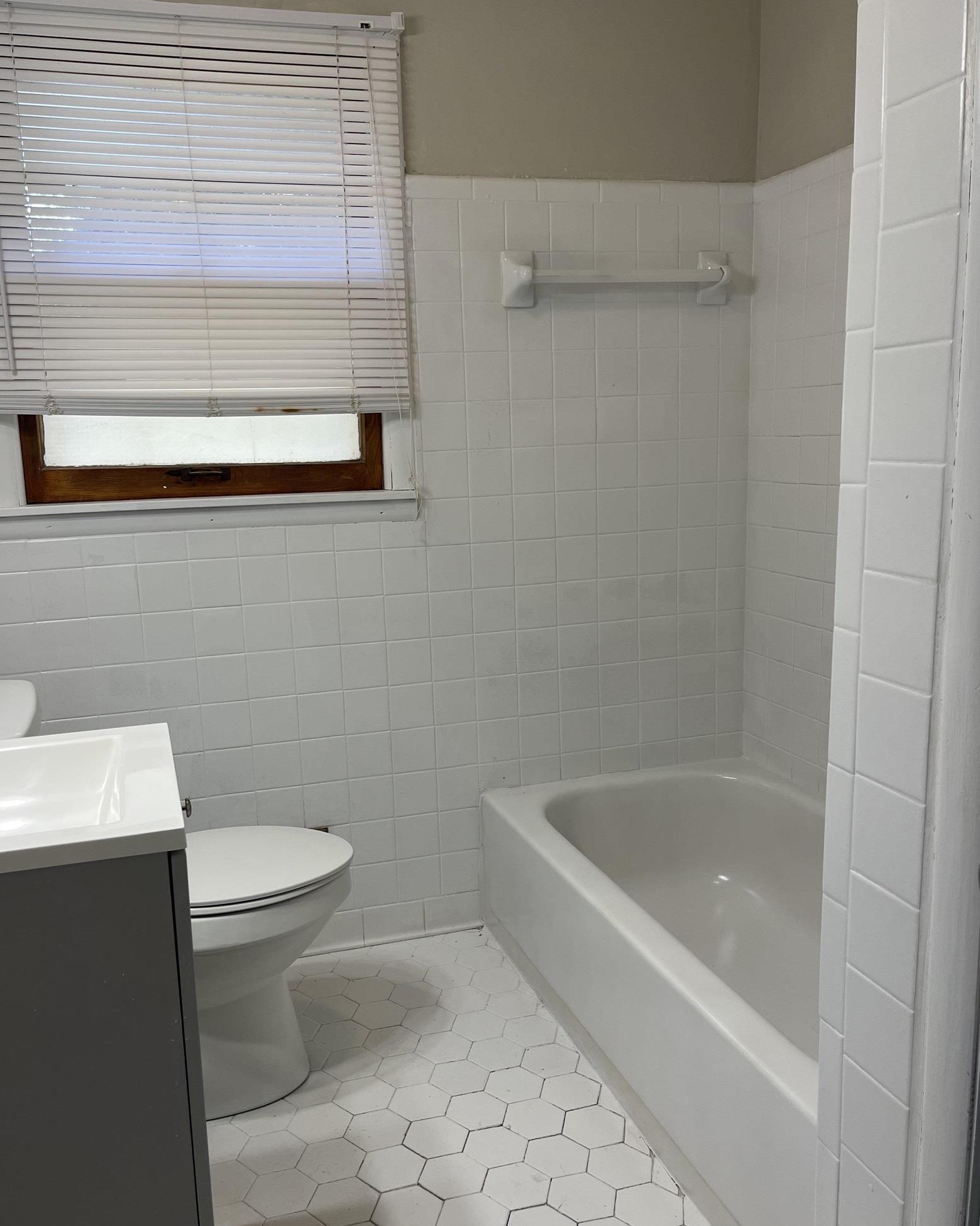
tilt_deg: -10.5
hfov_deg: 48.4
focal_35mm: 30
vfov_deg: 58.7
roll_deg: +2.5
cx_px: 443
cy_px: 642
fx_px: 1088
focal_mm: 5.1
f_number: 1.6
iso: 64
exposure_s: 1/122
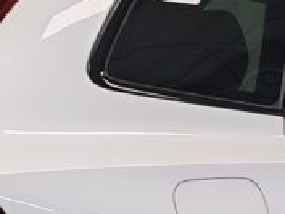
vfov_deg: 6.9
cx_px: 258
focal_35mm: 214
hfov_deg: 9.2
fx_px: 1763
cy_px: 274
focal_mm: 5.4
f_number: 1.6
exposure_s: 1/100
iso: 80
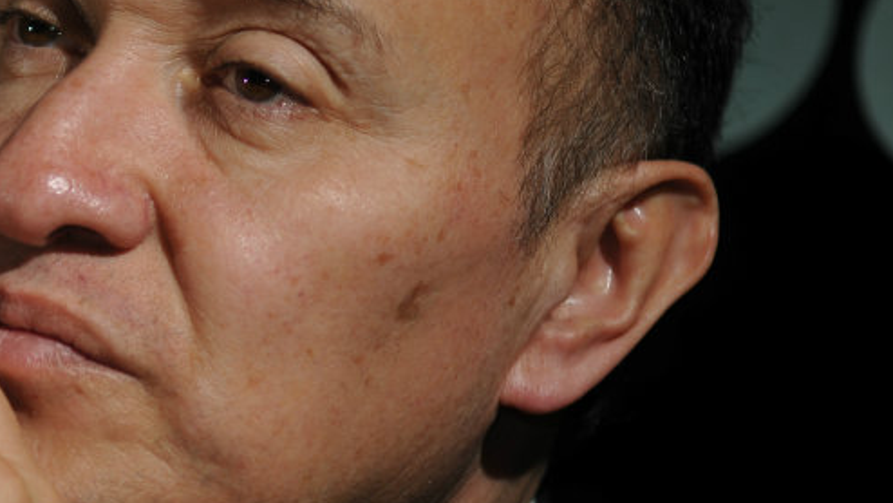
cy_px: 222
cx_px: 89
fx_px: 4074
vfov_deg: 7.1
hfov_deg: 12.4
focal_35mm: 172
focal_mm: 55
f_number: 2.8
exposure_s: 1/320
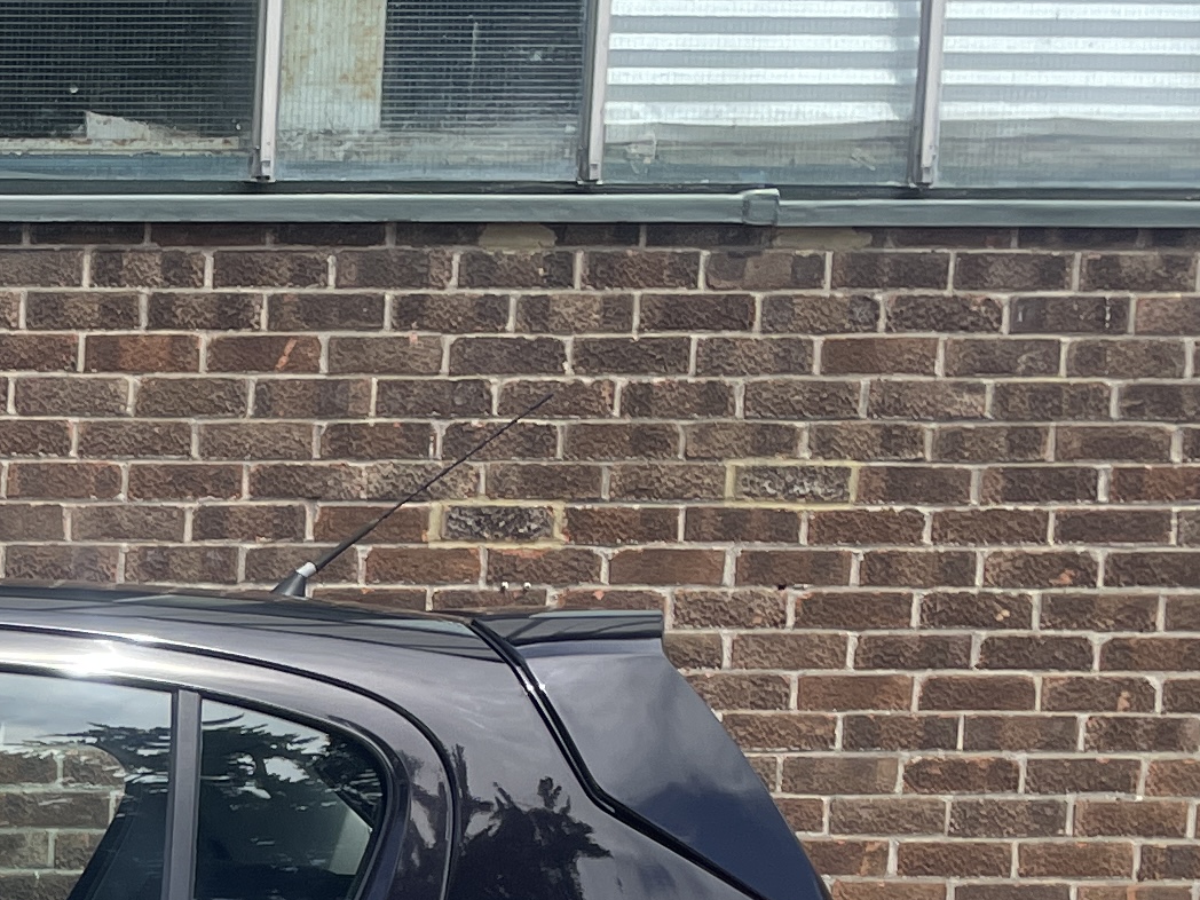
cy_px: 1235
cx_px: -595
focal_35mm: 100
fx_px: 3467
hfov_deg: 17.6
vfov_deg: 14.1
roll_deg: -0.2
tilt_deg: -7.9
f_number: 1.6
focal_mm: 4.2
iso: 32
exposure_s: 1/1350
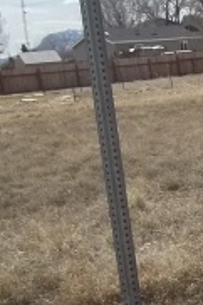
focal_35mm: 117
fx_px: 991
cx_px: 433
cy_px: 218
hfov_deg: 10.5
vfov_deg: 17.4
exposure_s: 1/200
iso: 64
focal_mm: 5.7
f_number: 8.8
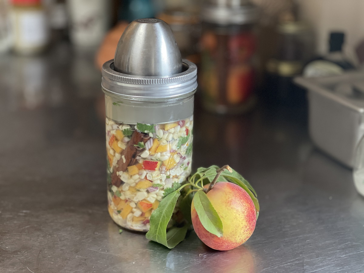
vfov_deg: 22.9
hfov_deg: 30.3
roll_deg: -1.4
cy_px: 136
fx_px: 673
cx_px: 182
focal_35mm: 64
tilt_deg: -20.3
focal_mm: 7.5
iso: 250
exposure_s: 1/40
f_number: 2.2
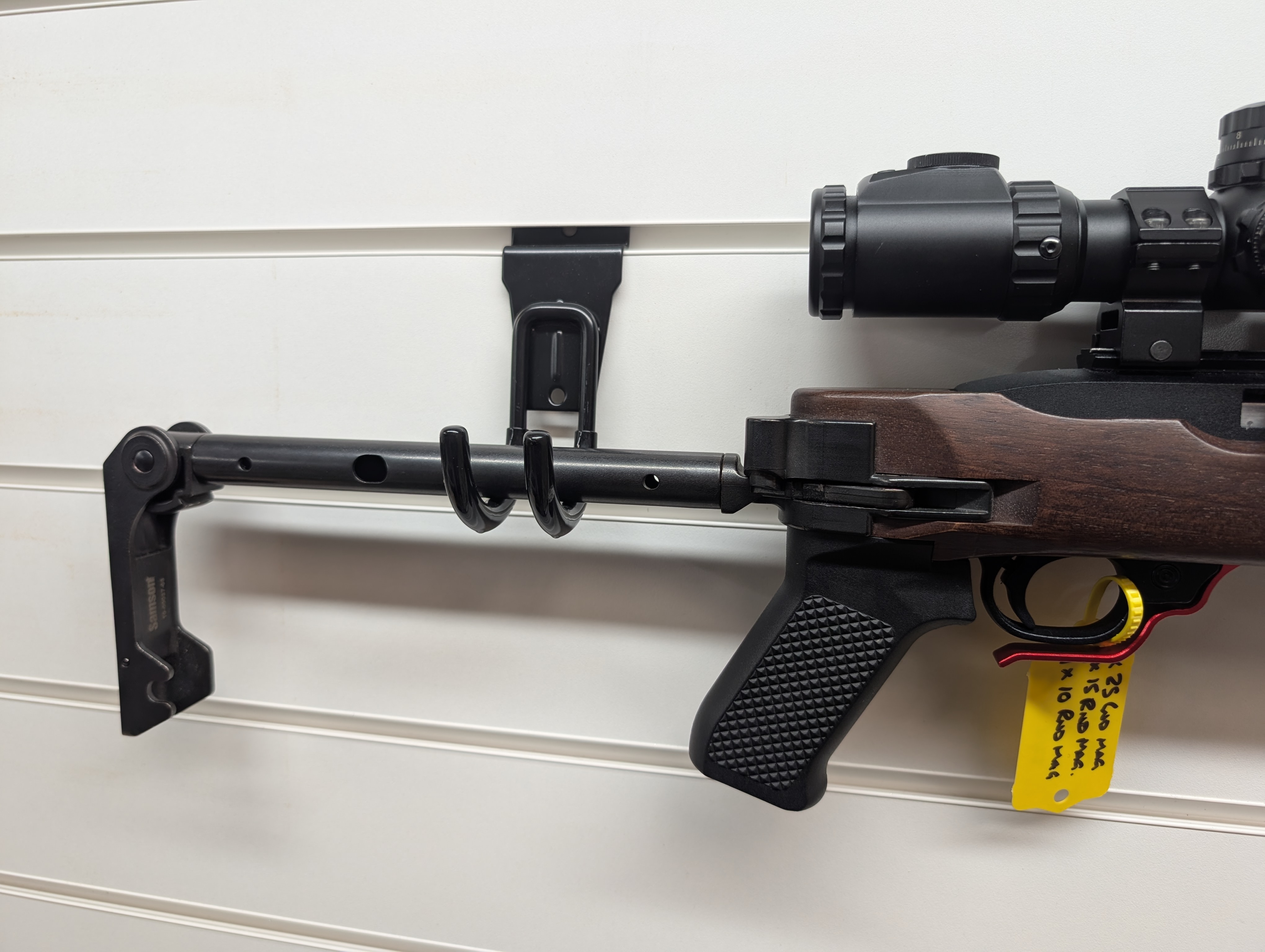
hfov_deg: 71.5
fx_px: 878
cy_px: 476
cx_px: 632
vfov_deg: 56.9
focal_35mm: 24
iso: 38
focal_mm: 6.9
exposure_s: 1/50.8
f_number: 1.68
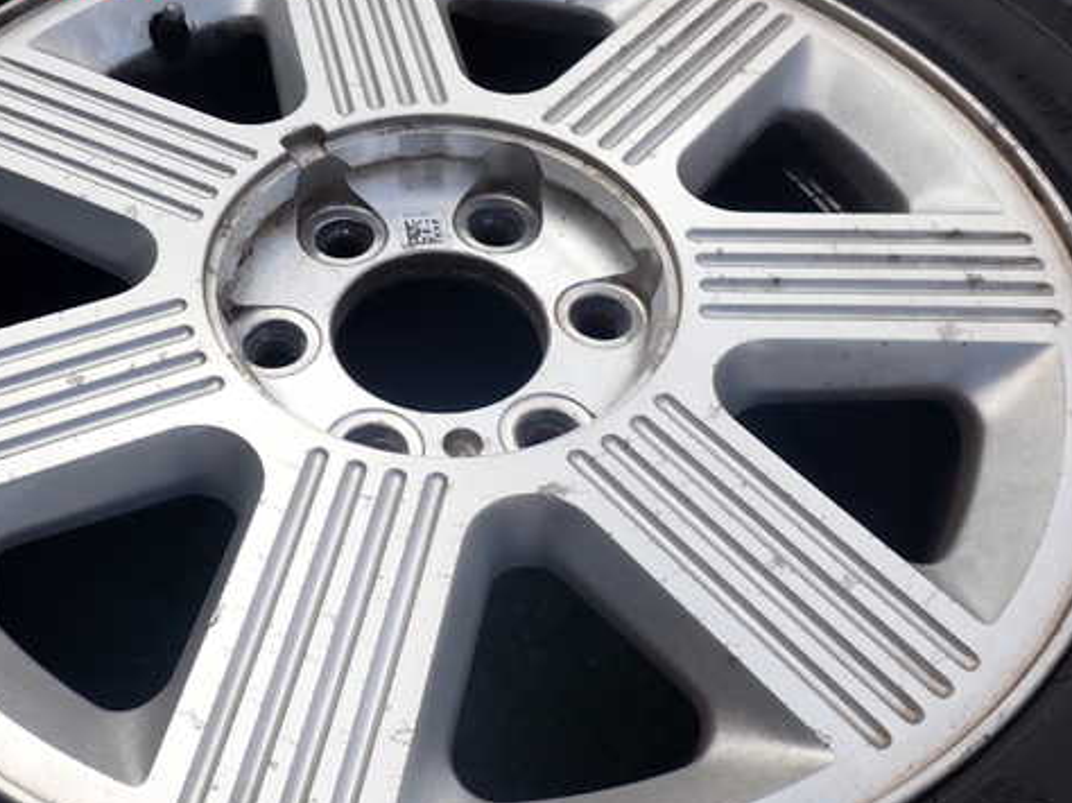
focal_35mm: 38
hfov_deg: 48.6
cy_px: 457
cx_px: 412
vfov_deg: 37.6
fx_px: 1176
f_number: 3.2
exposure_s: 1/640
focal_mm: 5.4
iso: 100
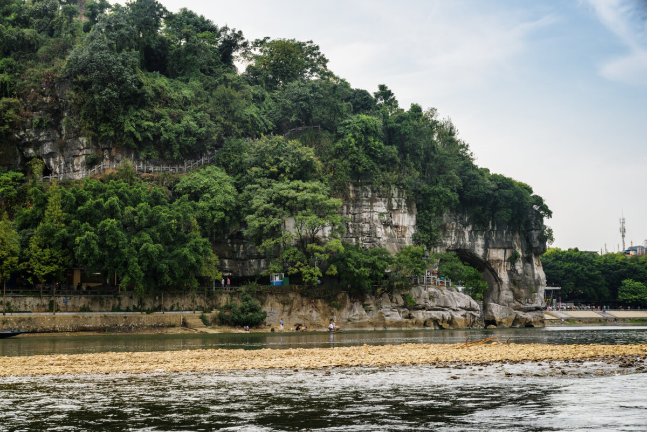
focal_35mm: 58
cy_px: 216
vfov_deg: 23.4
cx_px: 324
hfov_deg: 34.5
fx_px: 1043
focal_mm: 58
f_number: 8
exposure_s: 1/200
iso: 200
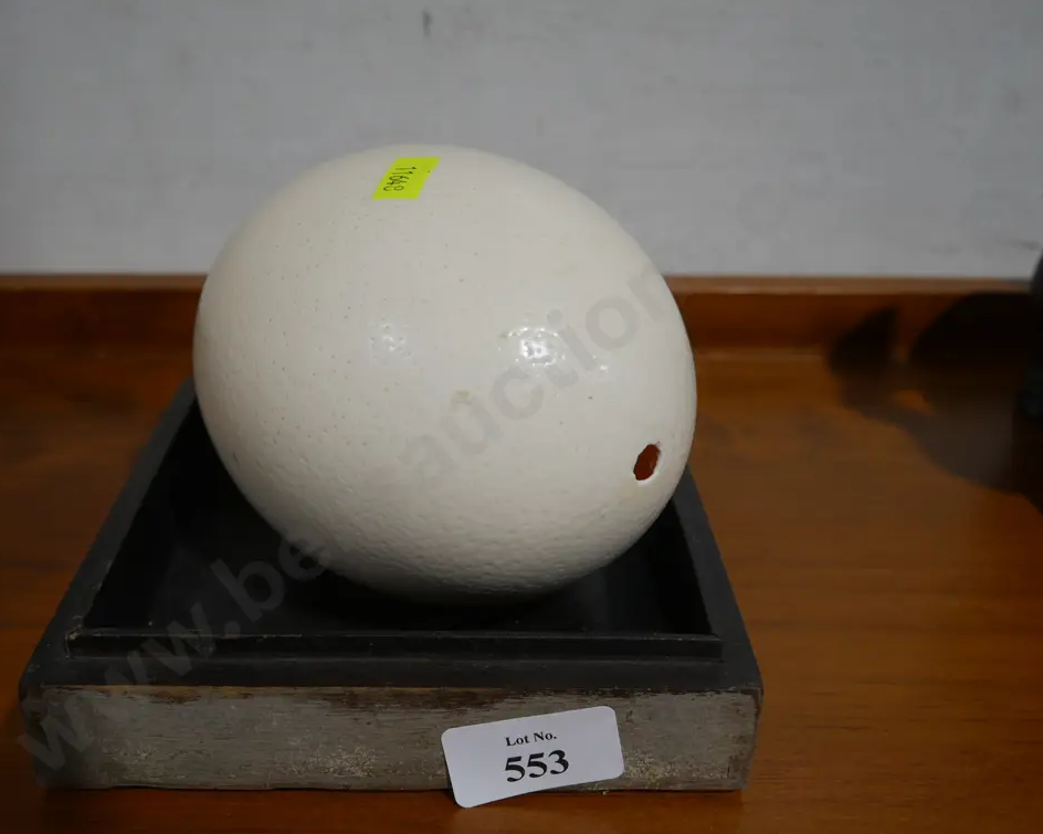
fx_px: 1111
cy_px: 421
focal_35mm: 36
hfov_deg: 50.2
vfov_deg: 41.1
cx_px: 480
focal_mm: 17
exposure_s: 1/60
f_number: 4
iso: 250
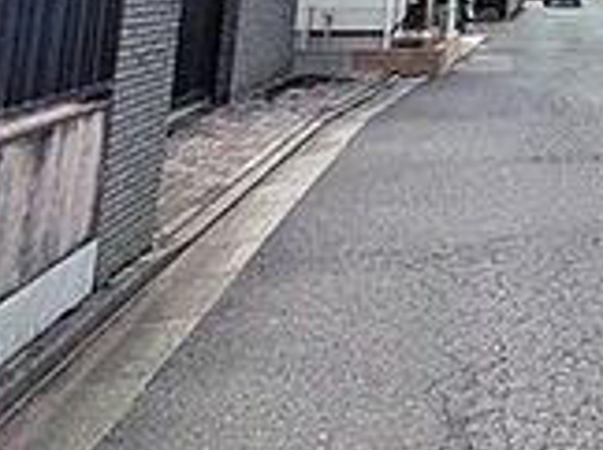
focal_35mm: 52
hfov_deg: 29.9
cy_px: -138
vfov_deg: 24.4
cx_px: 770
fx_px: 904
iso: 52
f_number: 2.2
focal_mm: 1.83
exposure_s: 1/6897
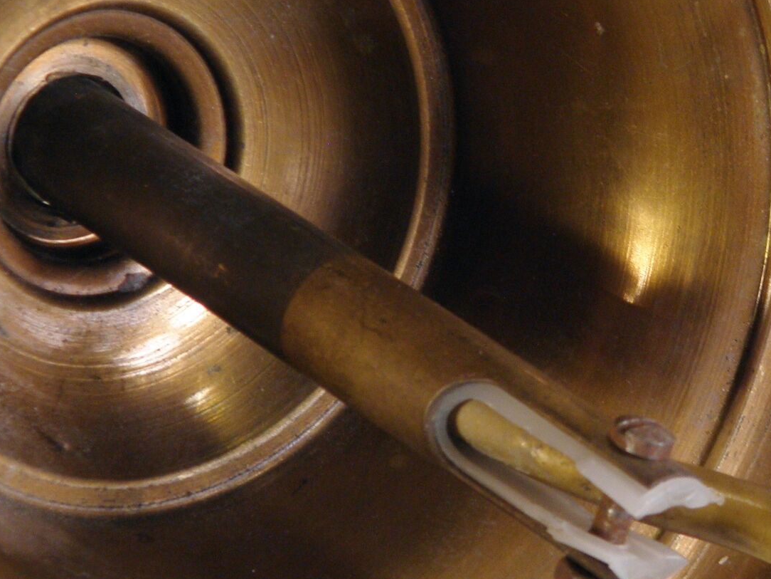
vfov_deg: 7.9
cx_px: 822
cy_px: 327
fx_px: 4210
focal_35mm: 189
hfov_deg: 10.4
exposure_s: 1/50
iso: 100
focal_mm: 14.3
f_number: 4.4
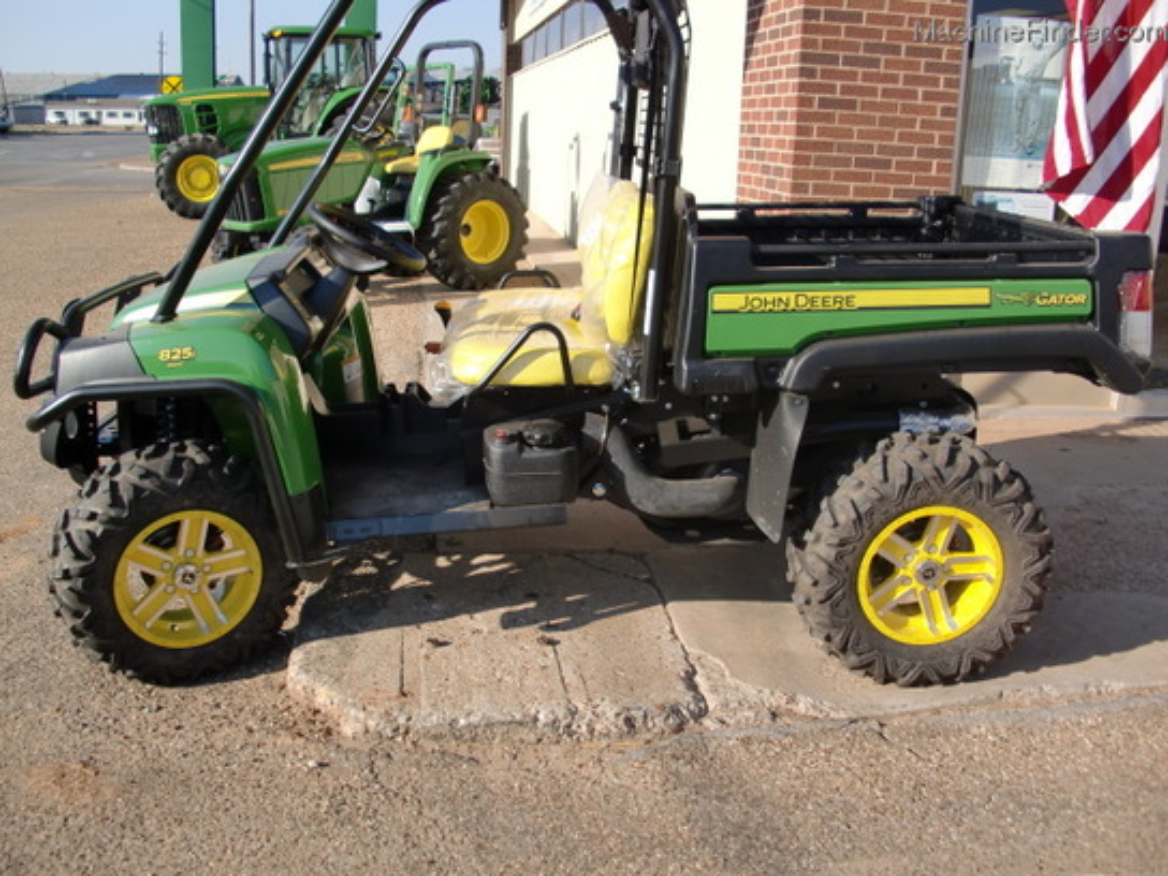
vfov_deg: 39.7
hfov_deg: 51.4
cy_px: 438
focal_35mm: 36
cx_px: 584
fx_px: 1215
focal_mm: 6.3
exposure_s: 1/800
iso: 64
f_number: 2.8
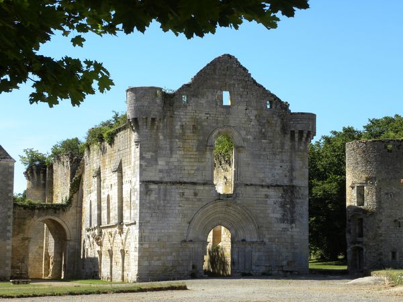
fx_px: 990
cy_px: 151
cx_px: 202
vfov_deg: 17.4
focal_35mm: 85
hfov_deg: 23.0
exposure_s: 1/240
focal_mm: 15.1
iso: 64
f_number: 5.6
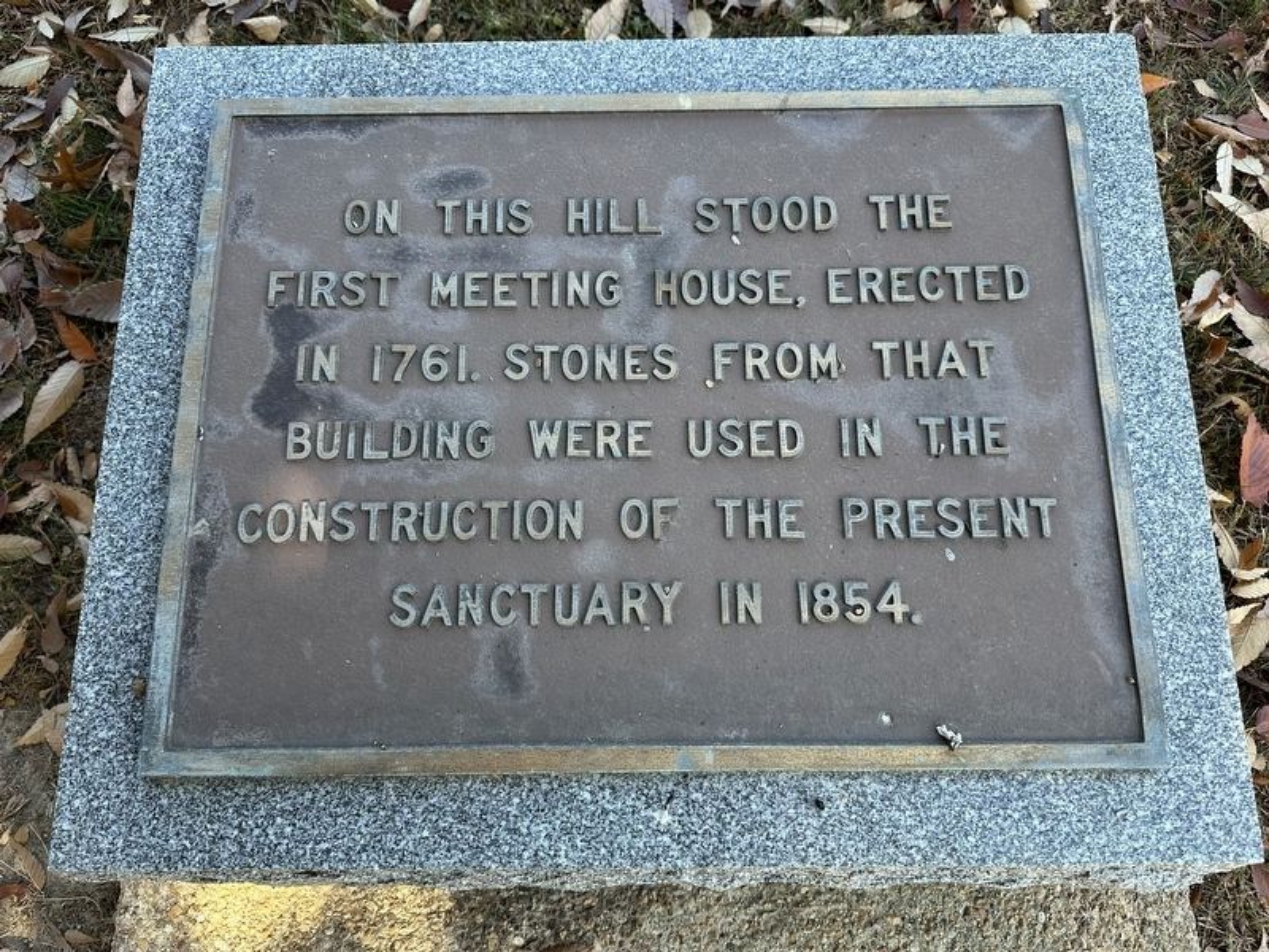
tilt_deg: -68.5
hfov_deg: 71.6
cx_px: 634
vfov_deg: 56.8
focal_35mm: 24
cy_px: 476
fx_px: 880
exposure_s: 1/298
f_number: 1.78
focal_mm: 6.86
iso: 80
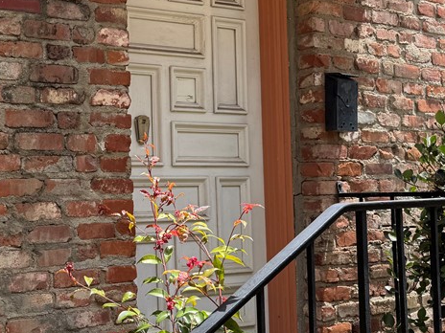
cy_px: 162
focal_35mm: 53
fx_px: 681
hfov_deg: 33.4
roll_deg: +0.5
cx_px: 9
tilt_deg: +2.1
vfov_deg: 27.5
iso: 80
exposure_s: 1/1637
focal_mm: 6.76
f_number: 1.78
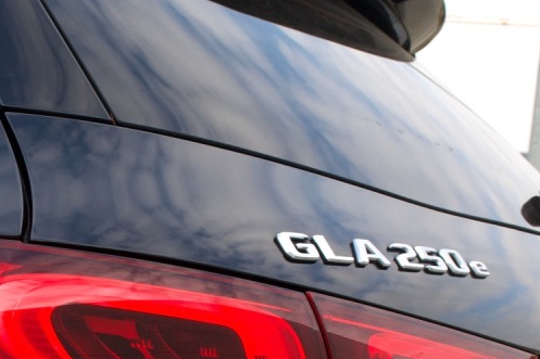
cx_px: 128
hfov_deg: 23.1
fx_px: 1304
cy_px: 337
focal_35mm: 87
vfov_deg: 15.5
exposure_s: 1/160
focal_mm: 24
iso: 400
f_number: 9
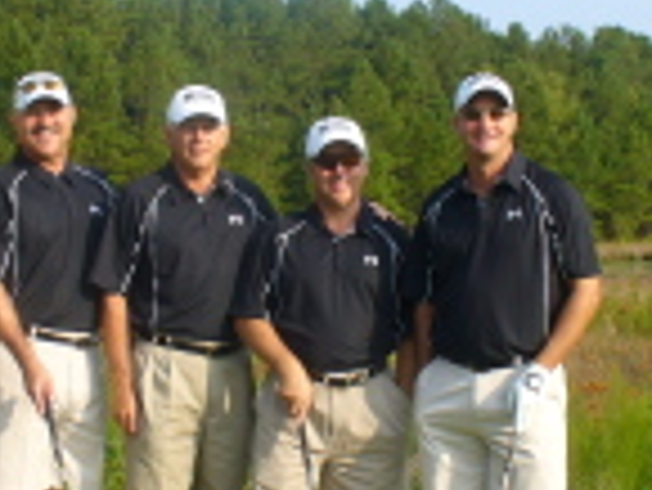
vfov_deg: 16.4
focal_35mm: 90
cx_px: 279
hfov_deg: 21.7
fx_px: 1697
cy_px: 202
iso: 80
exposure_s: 1/200
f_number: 5.6
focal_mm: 6.1
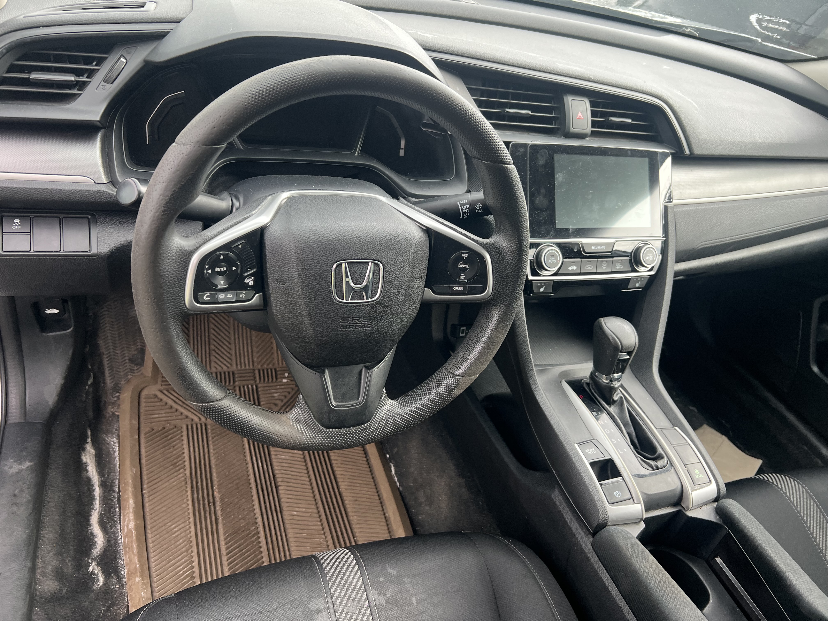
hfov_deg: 67.3
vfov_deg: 53.1
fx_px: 622
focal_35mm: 26
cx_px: 414
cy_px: 310
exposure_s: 1/121
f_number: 1.5
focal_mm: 5.7
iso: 80
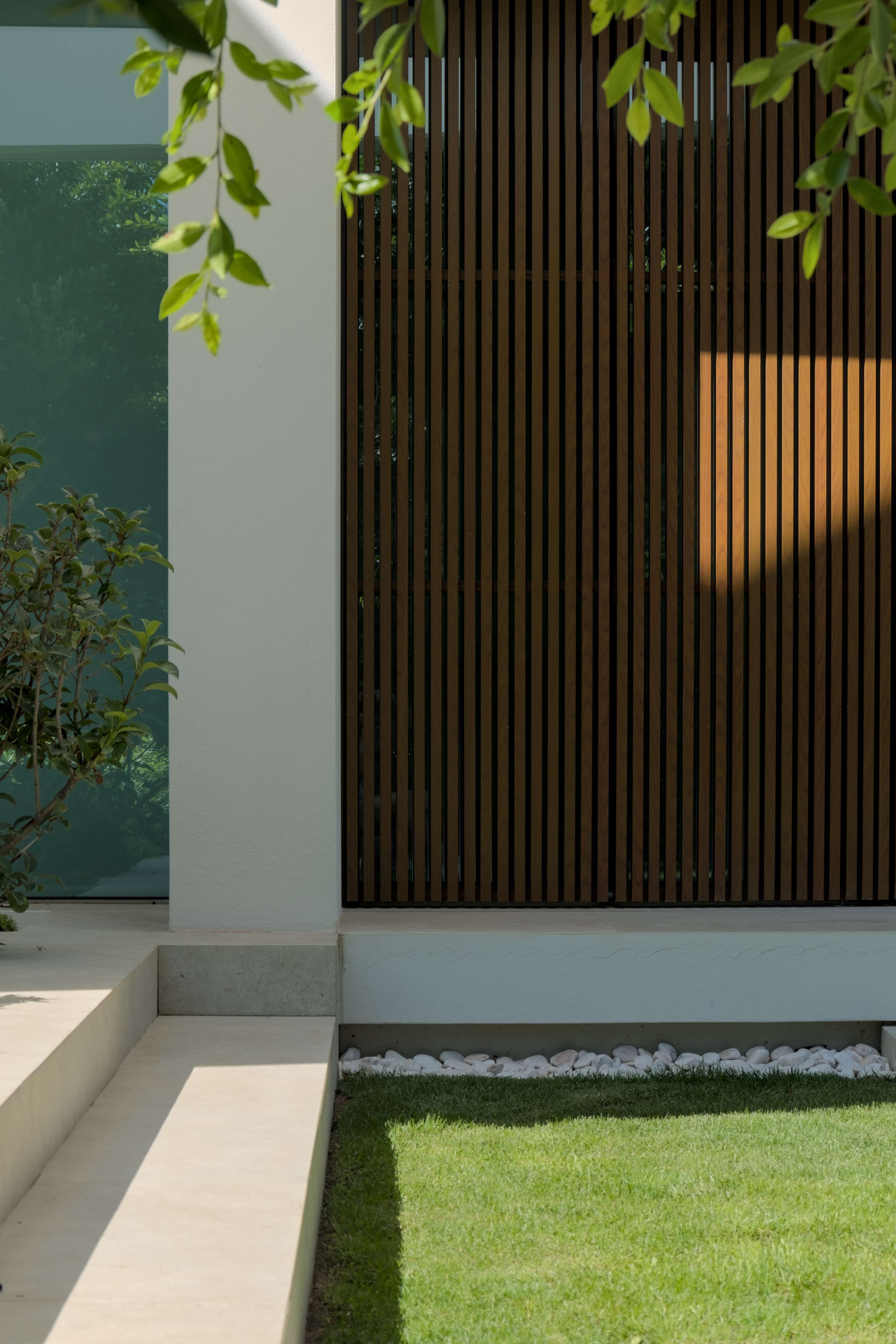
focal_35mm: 74
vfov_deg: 27.3
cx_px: 540
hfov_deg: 18.4
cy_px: 573
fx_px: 2762
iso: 100
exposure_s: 1/60
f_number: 8
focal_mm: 60
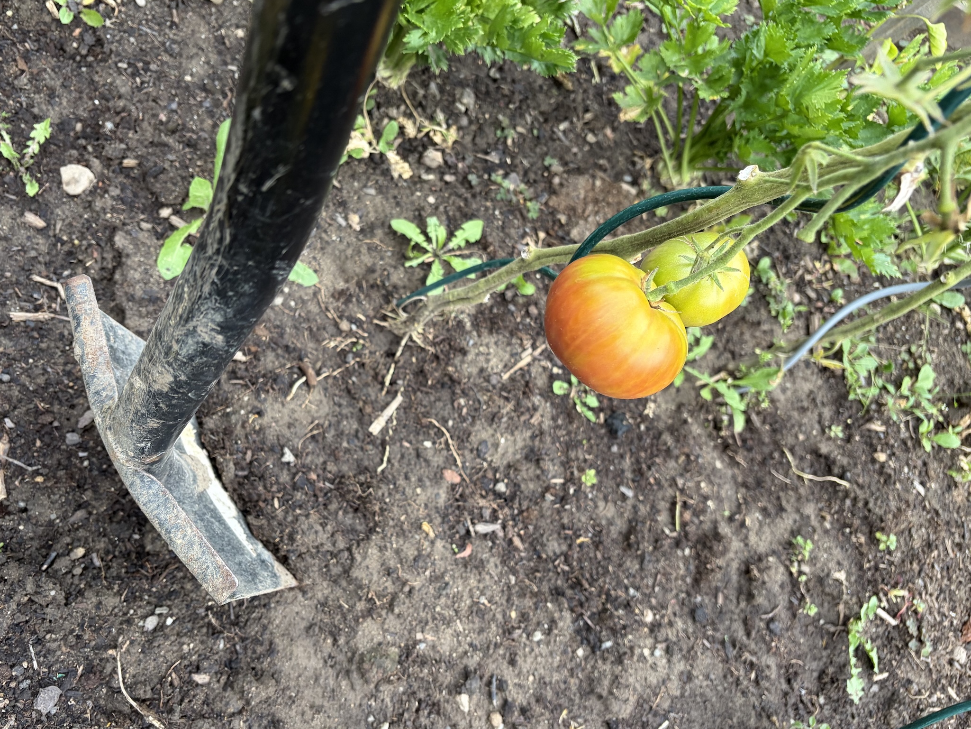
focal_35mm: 29
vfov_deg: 48.2
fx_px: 814
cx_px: 439
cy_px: 379
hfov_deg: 61.5
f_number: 1.6
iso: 160
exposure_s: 1/60
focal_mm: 5.96
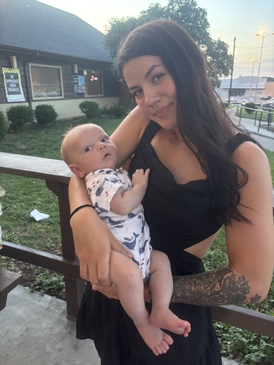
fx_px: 274
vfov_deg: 67.3
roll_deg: -1.6
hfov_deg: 53.1
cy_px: 182
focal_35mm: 26
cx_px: 137
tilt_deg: -17.8
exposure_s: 1/60
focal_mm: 5.96
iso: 500
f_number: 1.6
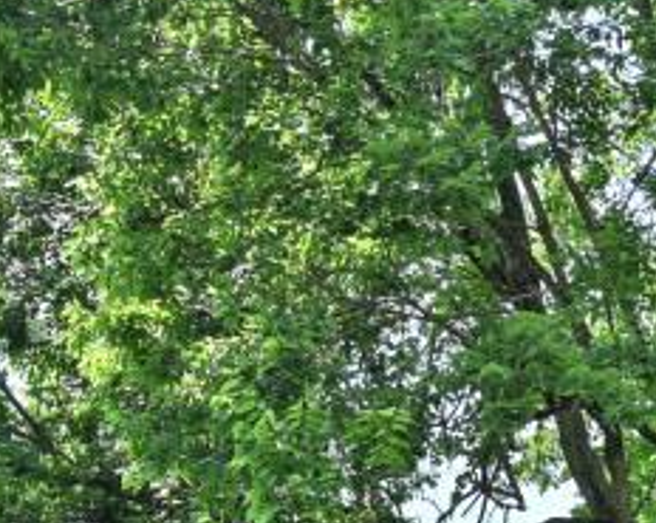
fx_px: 1648
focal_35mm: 85
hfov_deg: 22.2
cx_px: 520
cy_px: 1100
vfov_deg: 14.4
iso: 100
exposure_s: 1/250
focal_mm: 14
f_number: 5.6
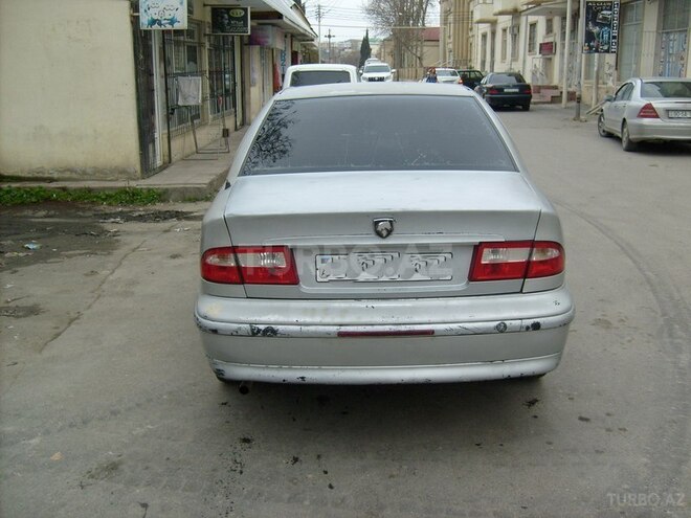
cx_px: 346
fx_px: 699
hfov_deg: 52.6
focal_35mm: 35
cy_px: 259
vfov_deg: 40.7
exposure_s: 1/125
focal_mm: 5.8
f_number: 7.1
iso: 80
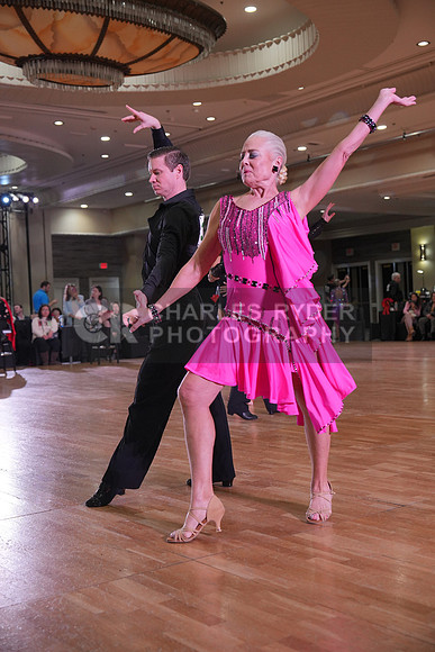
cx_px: 218
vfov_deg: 41.9
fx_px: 851
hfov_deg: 28.7
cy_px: 326
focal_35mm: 47
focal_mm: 47
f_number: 4
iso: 1600
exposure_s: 1/500
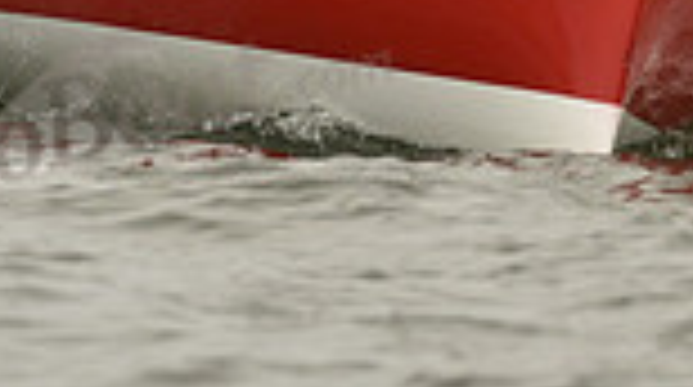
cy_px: -169
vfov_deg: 0.8
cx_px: 630
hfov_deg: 1.4
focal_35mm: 1581
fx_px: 29002
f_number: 6.3
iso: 320
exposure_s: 1/1250
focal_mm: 400
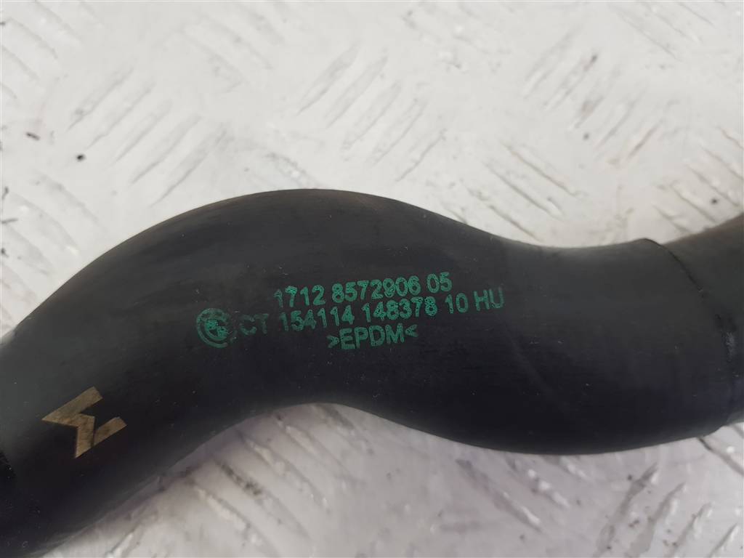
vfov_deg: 53.1
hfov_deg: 67.3
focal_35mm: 26
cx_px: 372
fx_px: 559
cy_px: 279
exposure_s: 1/100
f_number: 1.7
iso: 80
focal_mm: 4.2
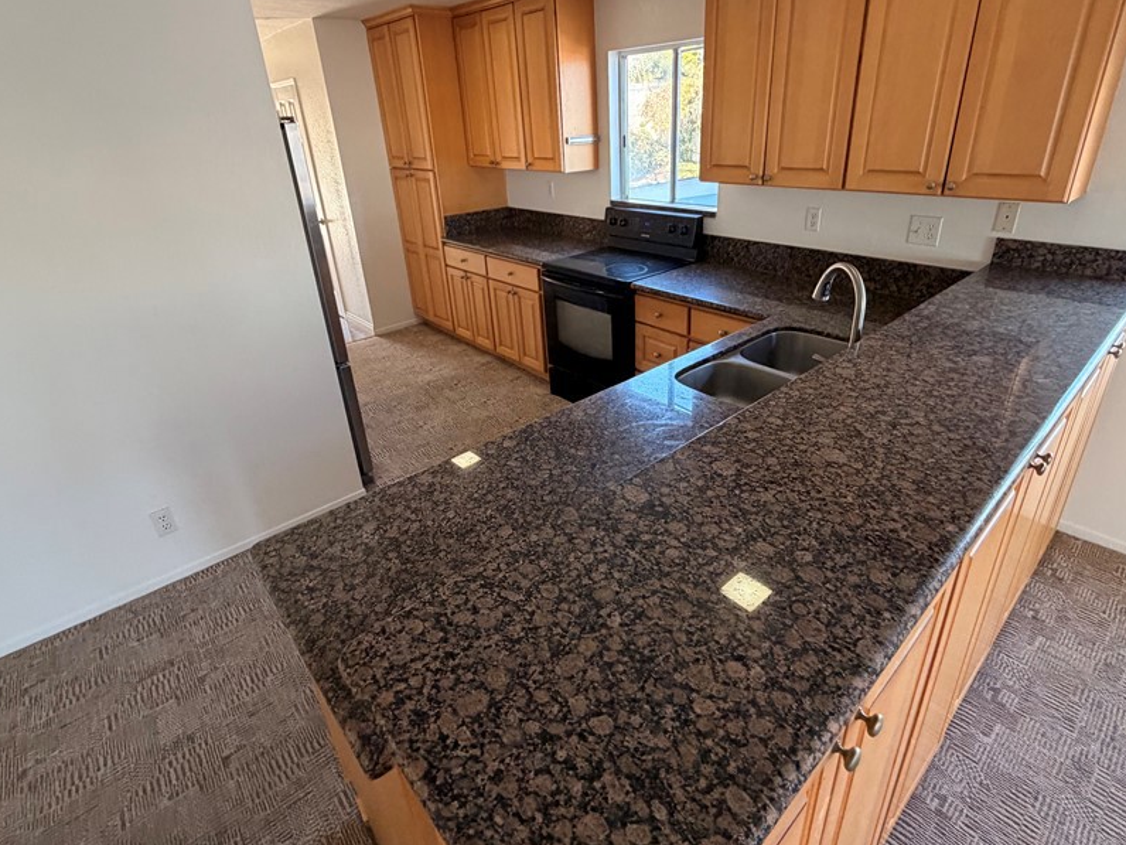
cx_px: 593
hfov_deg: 87.7
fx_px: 586
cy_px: 372
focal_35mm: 18
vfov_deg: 71.3
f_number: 2.2
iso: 320
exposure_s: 1/109
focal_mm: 2.22
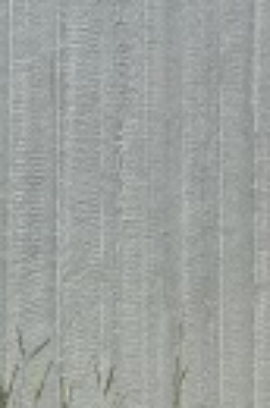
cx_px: -333
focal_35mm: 118
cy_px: -16
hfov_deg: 10.3
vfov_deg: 16.9
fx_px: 1335
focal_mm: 6.3
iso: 64
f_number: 1.7
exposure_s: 1/7944
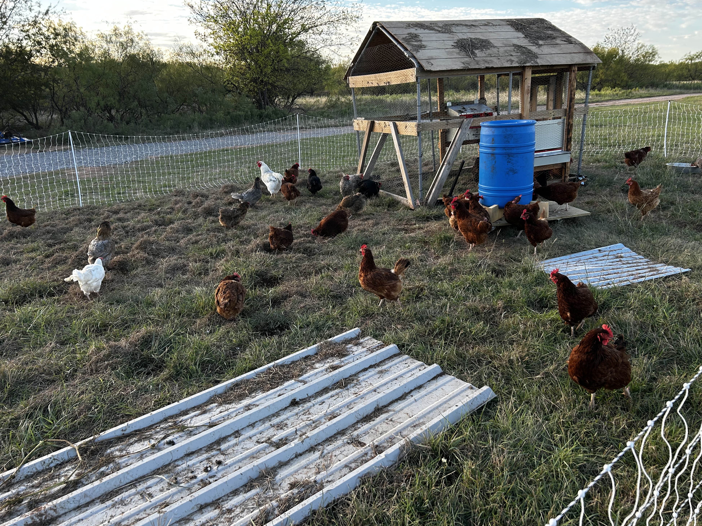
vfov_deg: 51.3
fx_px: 548
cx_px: 355
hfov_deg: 65.3
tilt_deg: -17.3
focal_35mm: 27
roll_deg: +0.6
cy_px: 254
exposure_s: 1/323
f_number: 1.5
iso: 50
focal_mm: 5.7
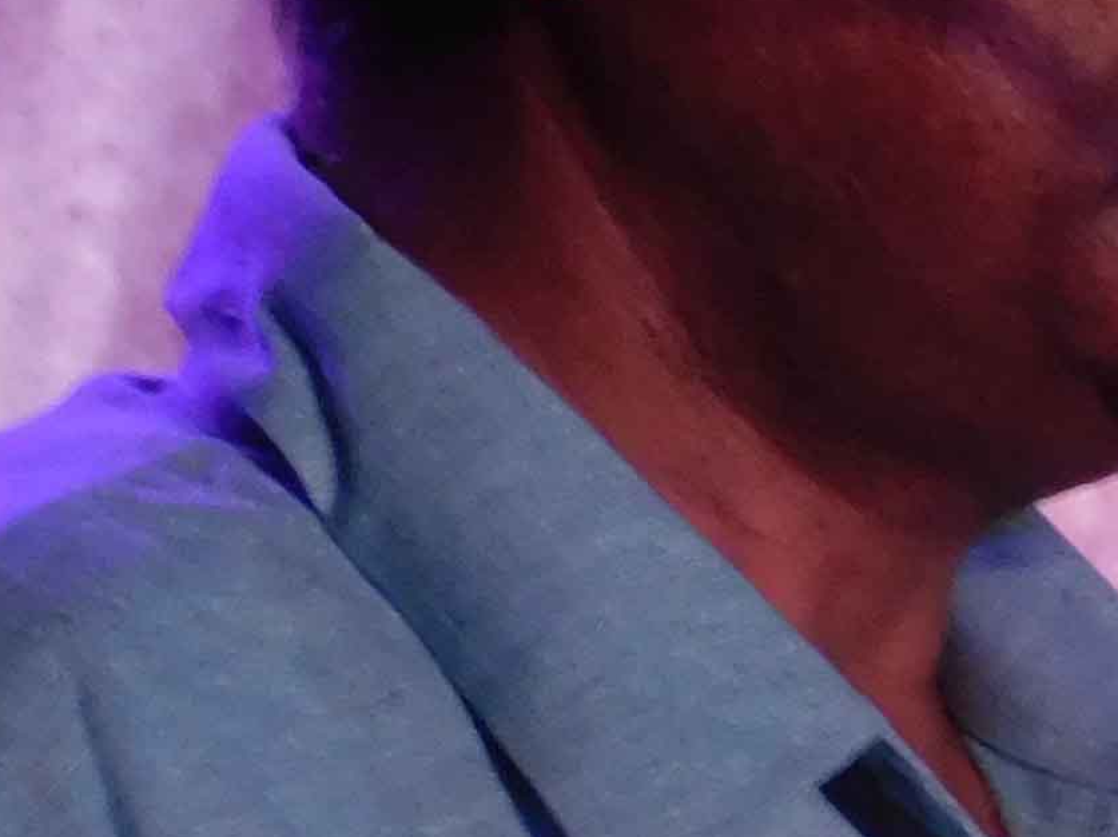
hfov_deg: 1.6
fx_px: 41258
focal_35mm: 1278
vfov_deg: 1.2
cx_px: 1781
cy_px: -116
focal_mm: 41.3
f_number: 5.6
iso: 320
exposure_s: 1/30
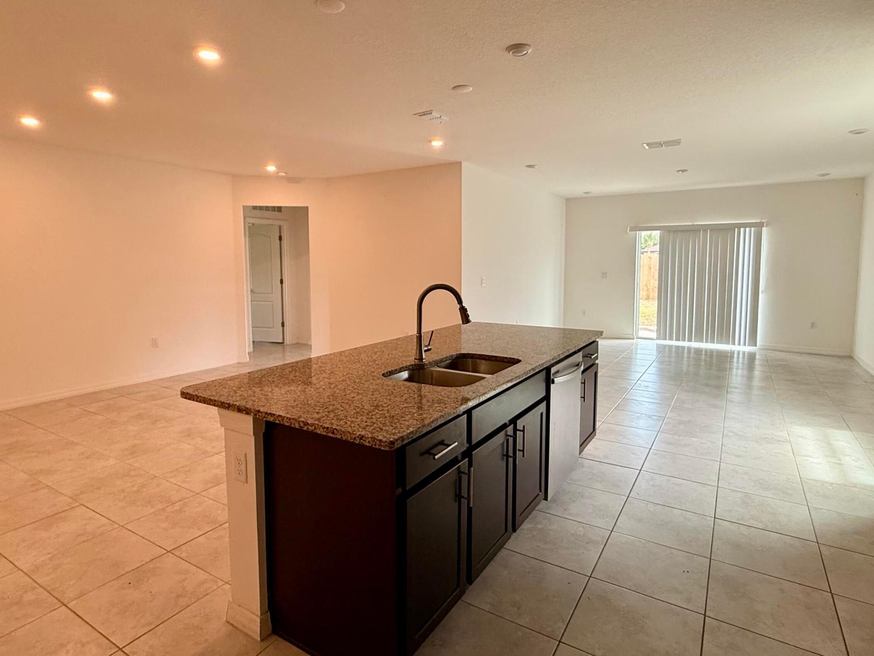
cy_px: 303
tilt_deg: -5.0
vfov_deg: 65.9
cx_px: 424
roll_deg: -0.1
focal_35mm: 20
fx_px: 505
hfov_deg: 81.7
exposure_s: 1/120
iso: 160
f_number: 2.2
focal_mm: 2.22
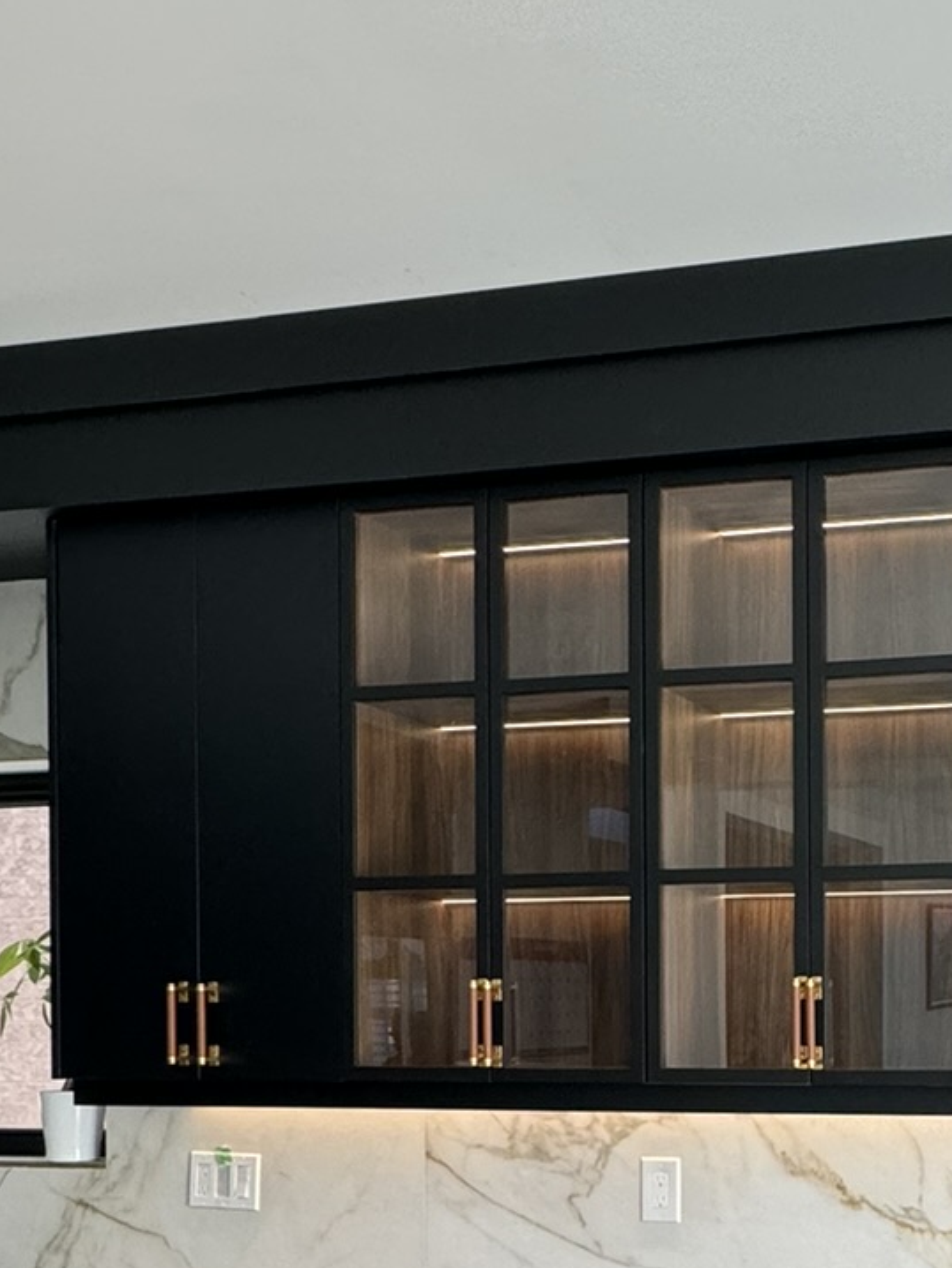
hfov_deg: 32.1
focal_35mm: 40
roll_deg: +0.5
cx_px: 1026
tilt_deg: +0.5
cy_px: 1012
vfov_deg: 44.5
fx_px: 1466
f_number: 2.2
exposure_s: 1/114
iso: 160
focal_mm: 2.22
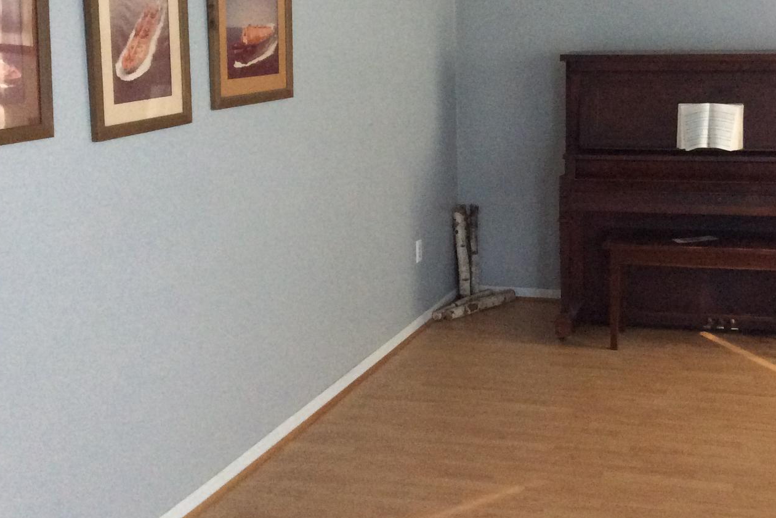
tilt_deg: -9.8
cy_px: 155
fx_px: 1164
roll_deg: +1.0
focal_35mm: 54
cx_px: 515
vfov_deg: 24.9
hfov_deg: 36.5
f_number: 2.4
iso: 250
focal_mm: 3.3
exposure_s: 1/24
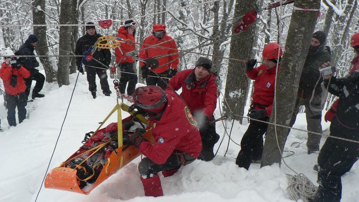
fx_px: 381
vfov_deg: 29.7
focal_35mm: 40
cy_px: 106
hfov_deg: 50.5
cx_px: 179
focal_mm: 6
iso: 100
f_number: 4
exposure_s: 1/250
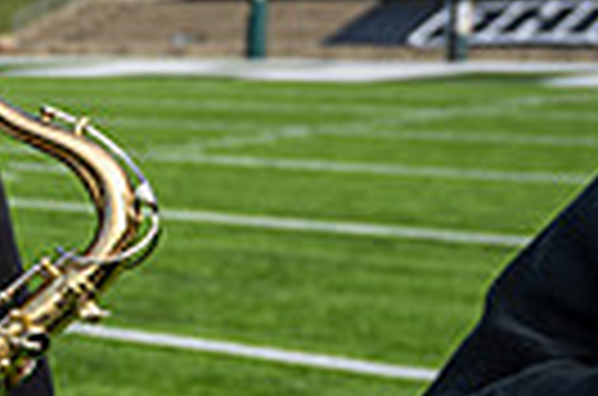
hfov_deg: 16.4
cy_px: 214
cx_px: -481
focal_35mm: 105
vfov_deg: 13.0
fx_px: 1740
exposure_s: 1/250
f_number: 4.5
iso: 40
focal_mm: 24
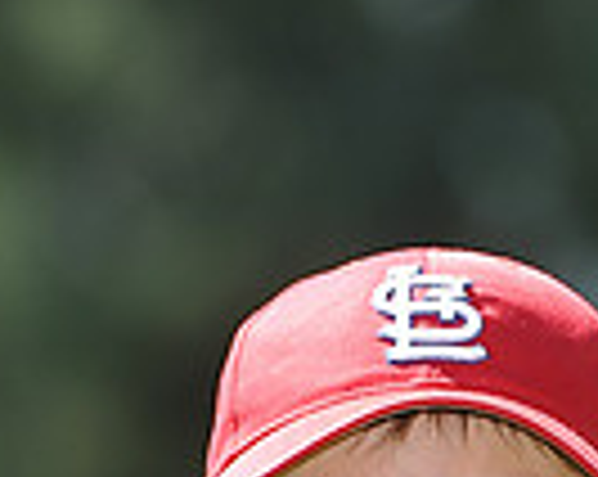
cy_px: 706
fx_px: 14456
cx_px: 409
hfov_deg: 2.4
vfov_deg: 1.9
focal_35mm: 818
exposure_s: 1/500
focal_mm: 200
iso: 200
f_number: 4.5
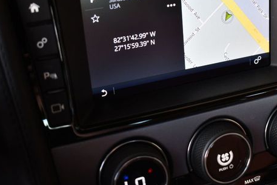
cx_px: 177
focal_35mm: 63
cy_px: 64
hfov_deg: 31.7
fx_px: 485
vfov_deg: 21.5
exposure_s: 1/250
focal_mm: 30
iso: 800
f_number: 4.2
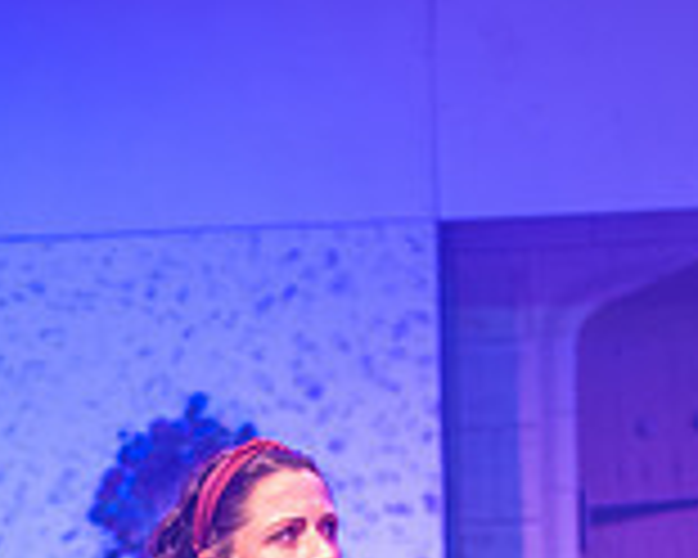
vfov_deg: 7.9
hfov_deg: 10.1
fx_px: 3946
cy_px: 972
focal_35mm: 191
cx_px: 286
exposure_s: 1/160
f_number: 2.8
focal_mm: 70
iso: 1000
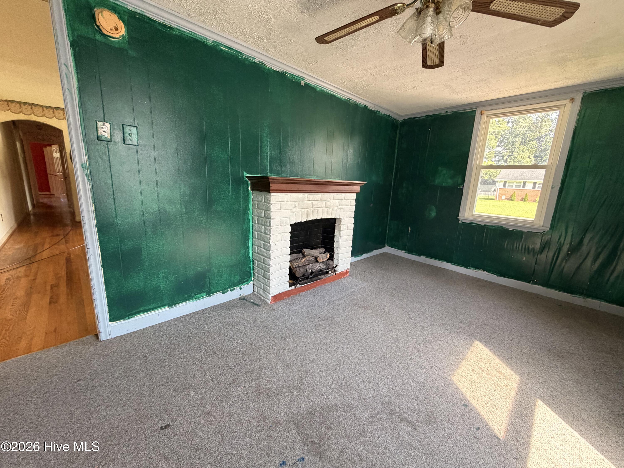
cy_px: 234
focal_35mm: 14
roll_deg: -2.9
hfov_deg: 102.1
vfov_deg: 85.7
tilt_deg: -12.7
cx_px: 312
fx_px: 252
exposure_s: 1/121
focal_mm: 2.22
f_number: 2.2
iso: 320
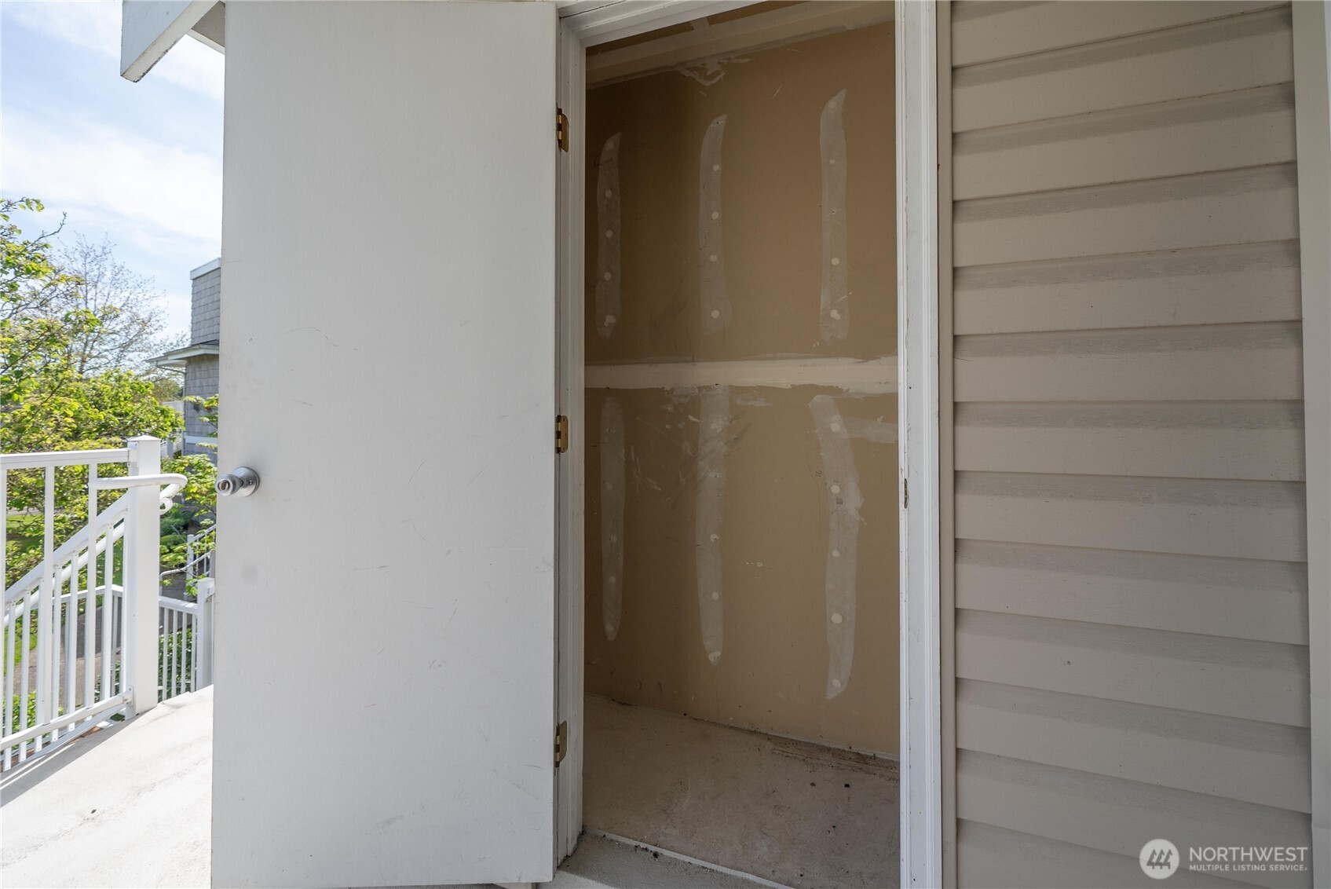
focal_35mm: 14
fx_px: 518
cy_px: 444
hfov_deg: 104.2
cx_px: 666
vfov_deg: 81.3
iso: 80
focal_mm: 14
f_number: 7.1
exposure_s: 1/100
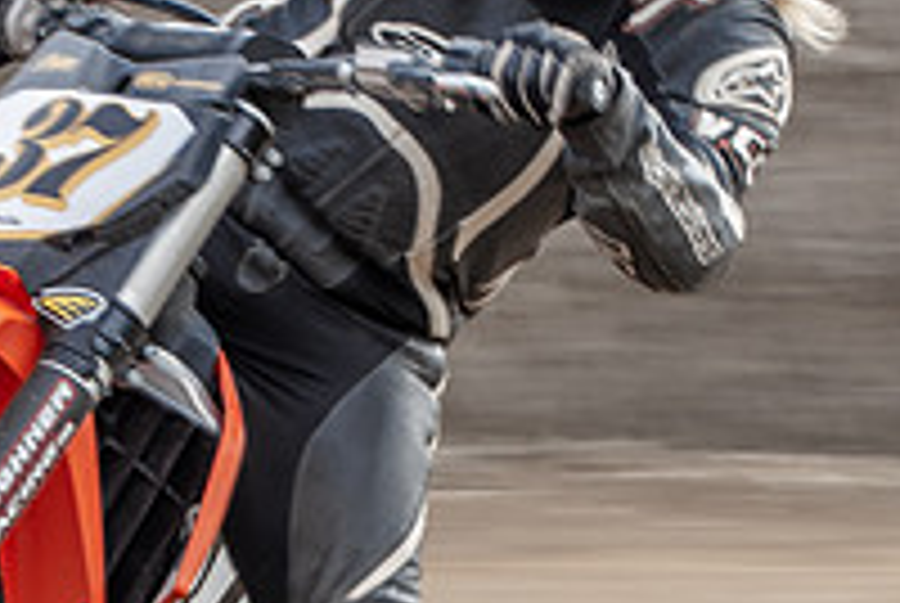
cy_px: 295
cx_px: 105
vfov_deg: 2.7
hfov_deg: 4.0
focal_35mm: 517
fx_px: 12944
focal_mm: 98
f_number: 9
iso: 125
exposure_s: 1/100
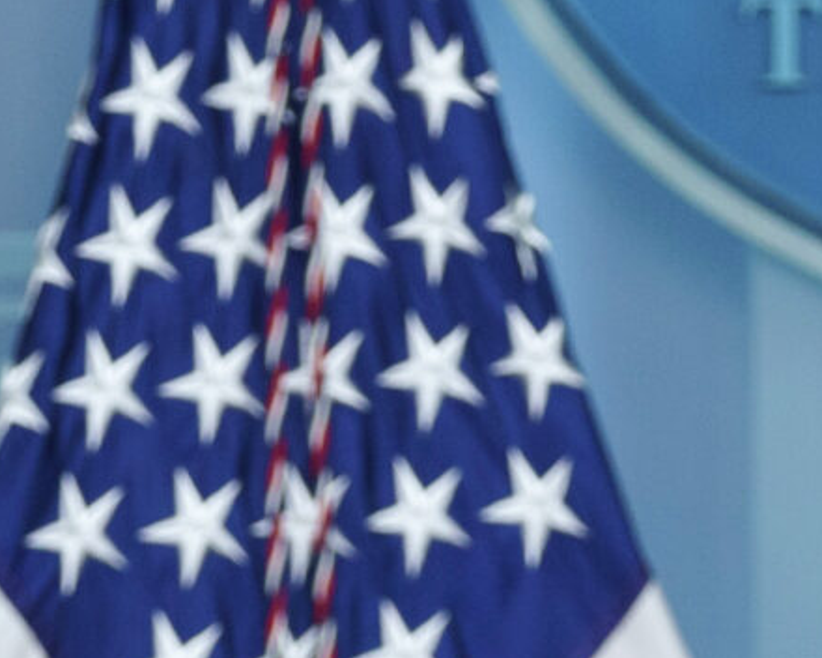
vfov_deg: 1.7
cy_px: 679
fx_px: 21774
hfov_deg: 2.2
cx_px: 383
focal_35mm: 895
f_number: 2.8
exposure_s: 1/320
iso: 1000
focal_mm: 164
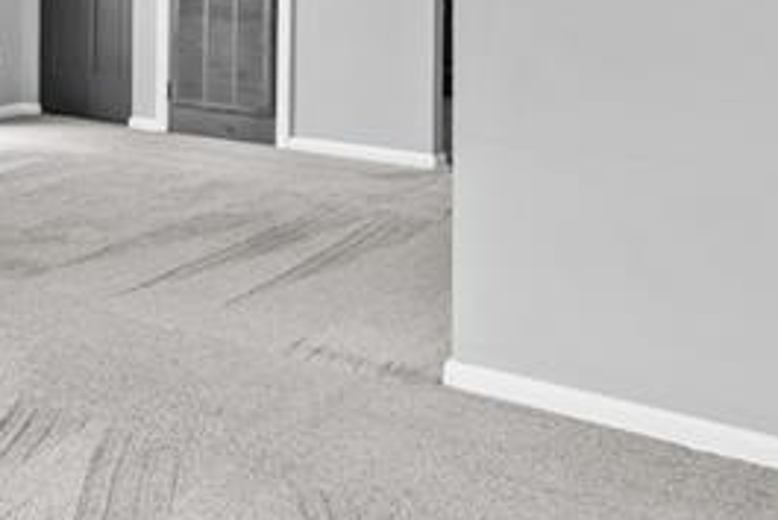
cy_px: -94
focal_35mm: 54
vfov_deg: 23.1
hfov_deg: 28.0
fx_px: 1168
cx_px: -314
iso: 100
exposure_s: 1/3
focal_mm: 14
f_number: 4
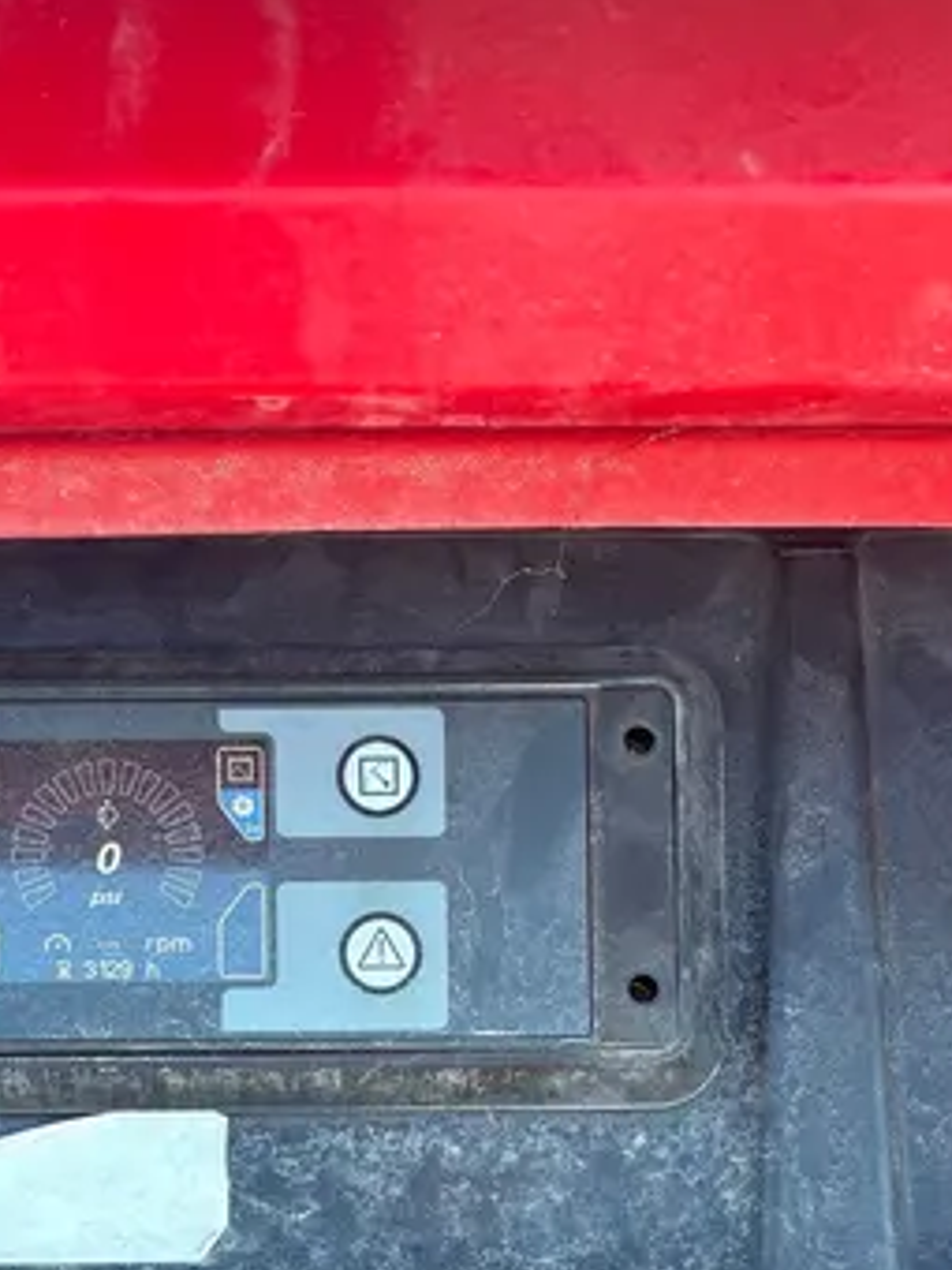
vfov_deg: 32.0
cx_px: 437
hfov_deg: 26.1
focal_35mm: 56
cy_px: 1227
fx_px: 2053
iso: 64
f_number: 1.6
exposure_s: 1/146
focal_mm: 5.96
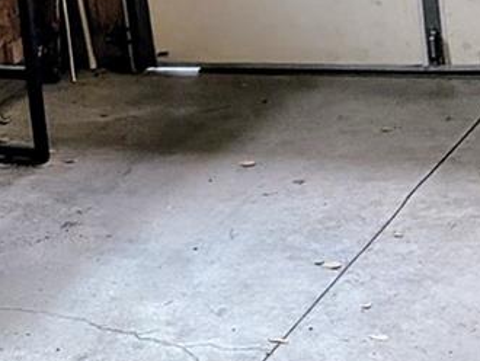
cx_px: -192
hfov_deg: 15.9
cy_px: 68
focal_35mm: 116
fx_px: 1610
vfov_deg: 12.7
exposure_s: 1/120
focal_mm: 6.9
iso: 58
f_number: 1.68
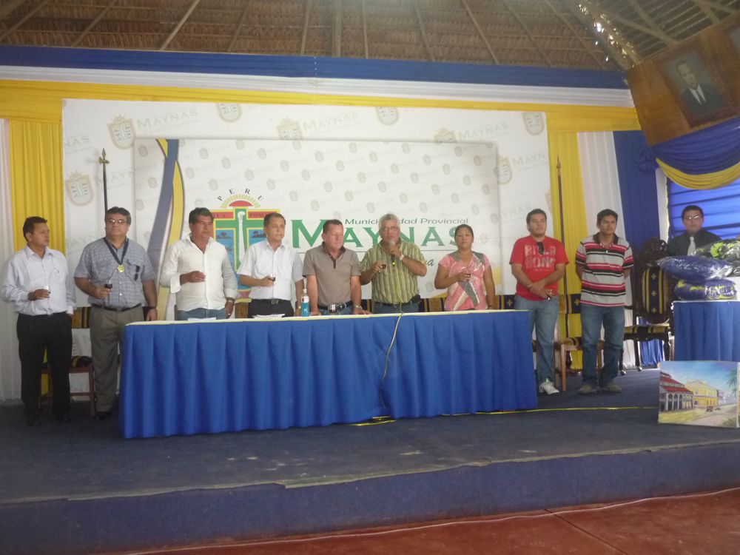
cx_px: 370
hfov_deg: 55.4
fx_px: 705
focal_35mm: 33
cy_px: 278
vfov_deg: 42.9
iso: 400
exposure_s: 1/30
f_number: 2.8
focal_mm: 5.5
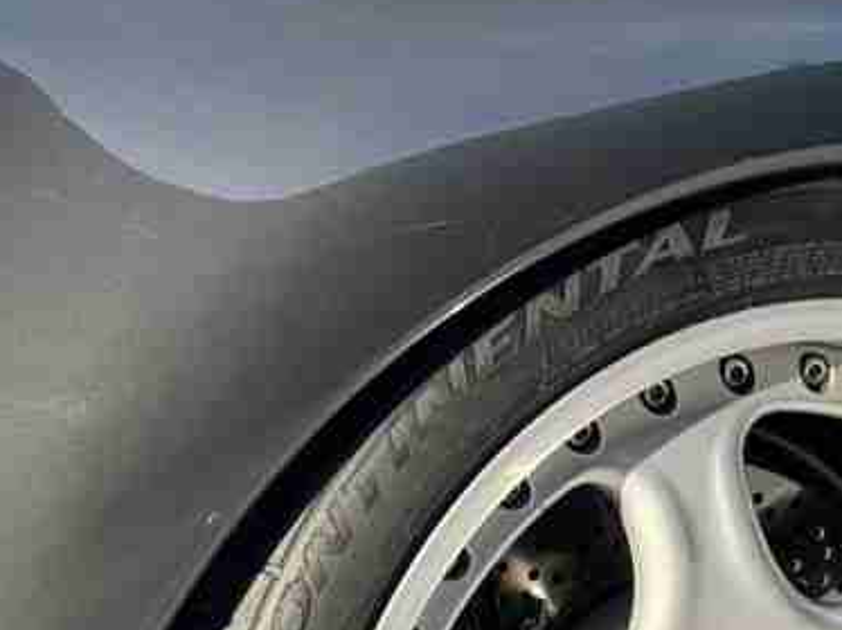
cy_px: 536
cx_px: 644
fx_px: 4497
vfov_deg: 8.0
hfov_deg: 10.7
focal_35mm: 185
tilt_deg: -17.3
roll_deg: +1.6
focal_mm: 6.86
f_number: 1.78
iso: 64
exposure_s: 1/325
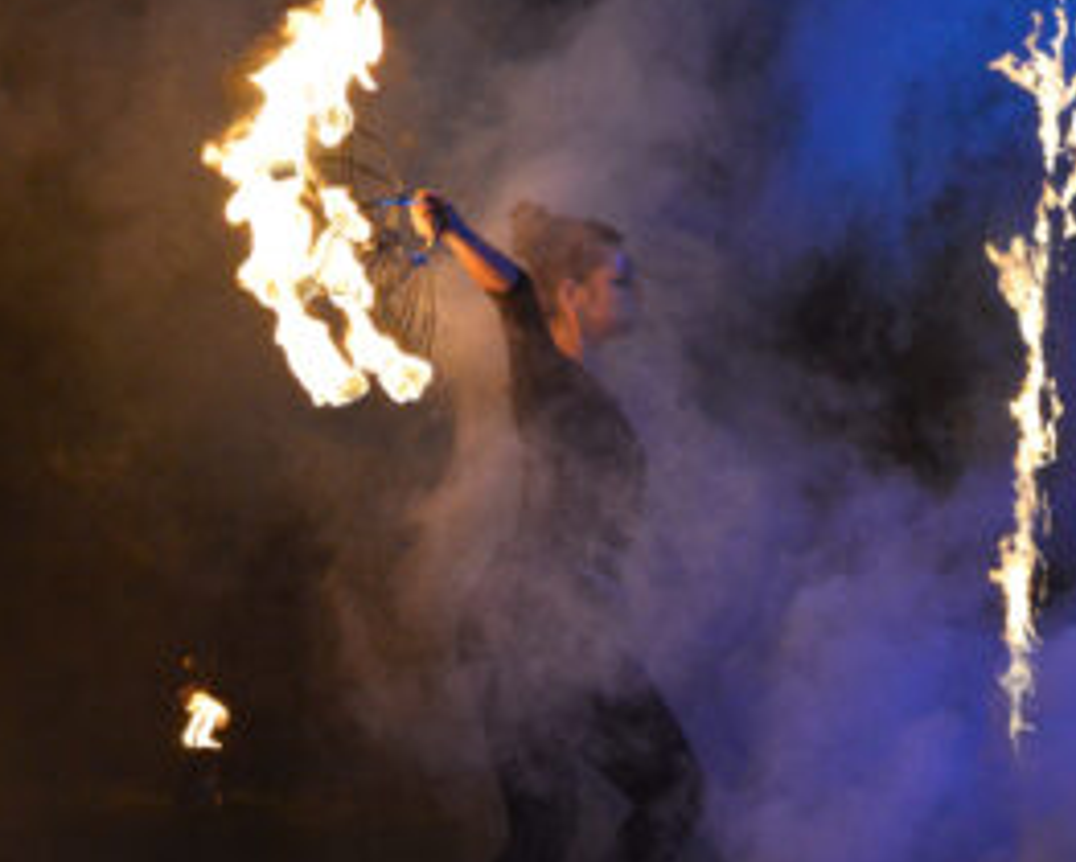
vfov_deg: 6.9
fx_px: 7193
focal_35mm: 226
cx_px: 452
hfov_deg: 8.6
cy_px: 400
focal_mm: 105
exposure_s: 1/250
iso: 3200
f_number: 5.6
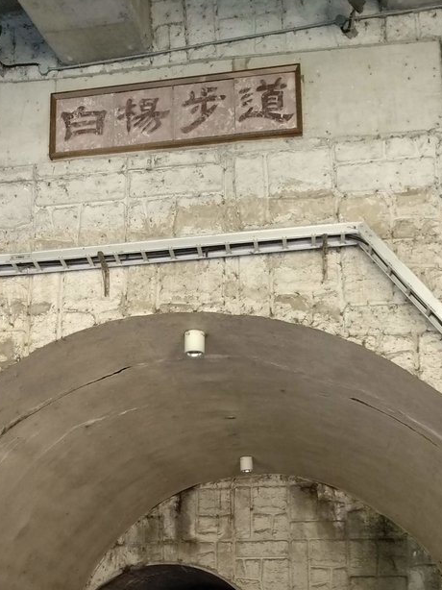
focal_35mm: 43
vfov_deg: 40.4
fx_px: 733
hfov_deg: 33.4
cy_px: 536
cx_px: 158
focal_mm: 3.81
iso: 400
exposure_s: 1/40
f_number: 2.2
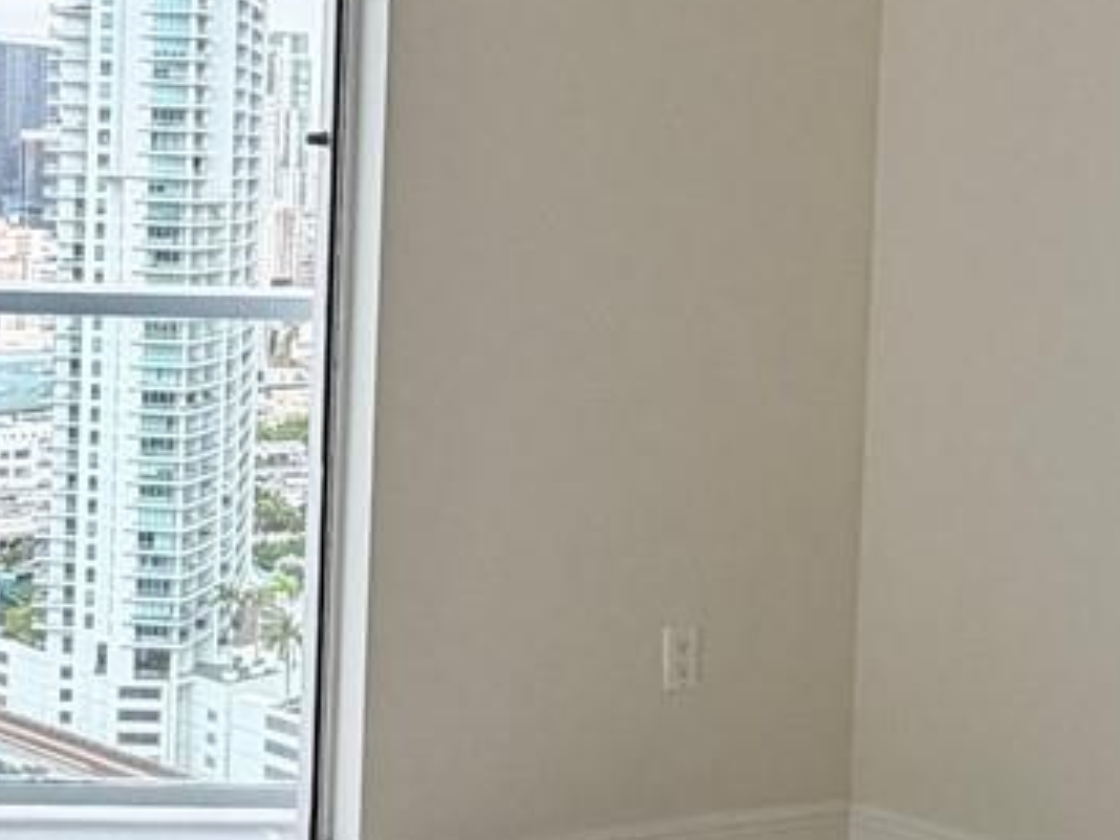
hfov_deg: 30.6
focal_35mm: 63
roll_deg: -1.1
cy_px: 230
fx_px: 2038
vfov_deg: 23.1
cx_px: 409
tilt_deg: -2.5
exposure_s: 1/189
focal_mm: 2.22
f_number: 2.2
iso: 50
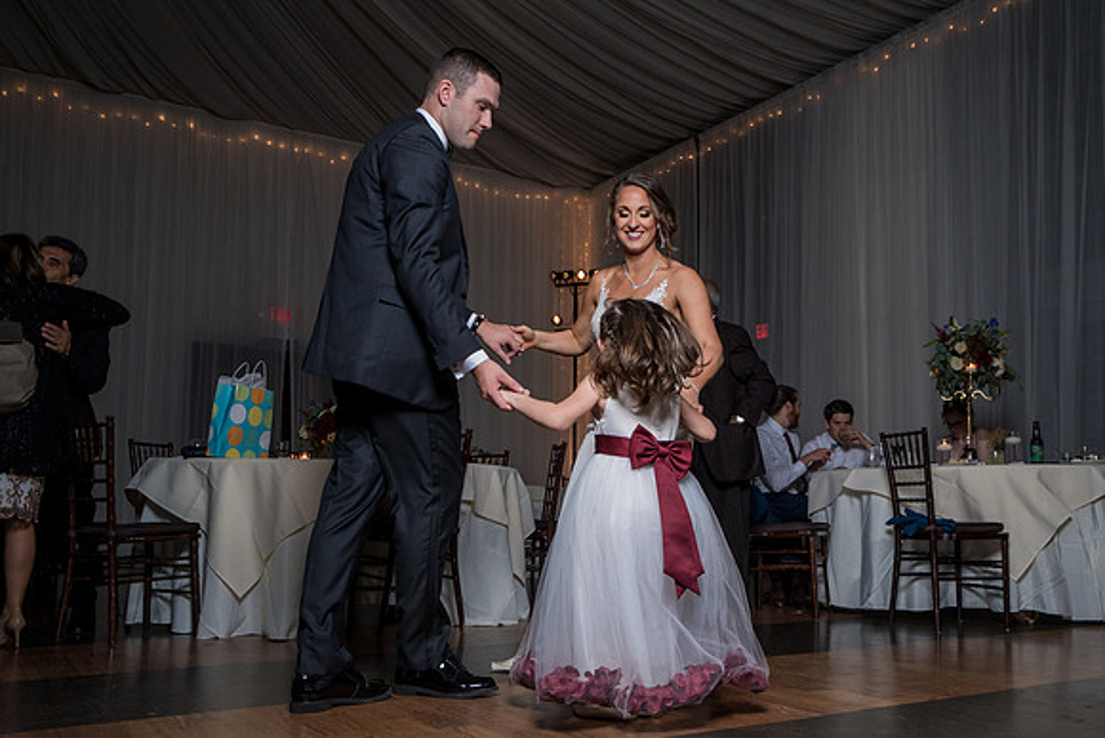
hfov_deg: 56.3
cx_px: 627
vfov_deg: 39.3
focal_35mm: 34
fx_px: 1028
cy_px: 427
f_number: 5.6
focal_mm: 28
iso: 2000
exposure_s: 1/200
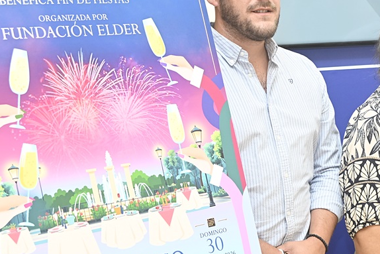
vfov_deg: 15.0
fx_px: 961
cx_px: 390
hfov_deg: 21.5
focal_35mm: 91
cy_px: 135
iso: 400
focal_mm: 34
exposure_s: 1/60
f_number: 4.8
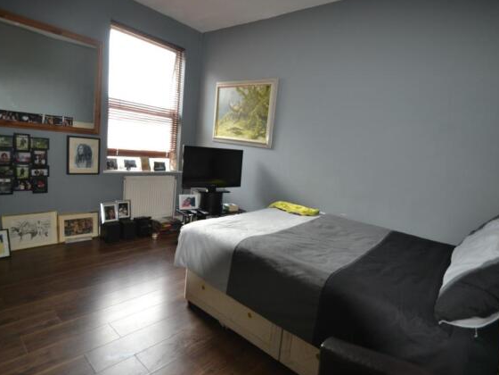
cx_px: 269
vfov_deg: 69.9
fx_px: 268
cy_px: 186
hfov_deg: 85.8
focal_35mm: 19
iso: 400
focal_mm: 11
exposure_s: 1/60
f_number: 3.8
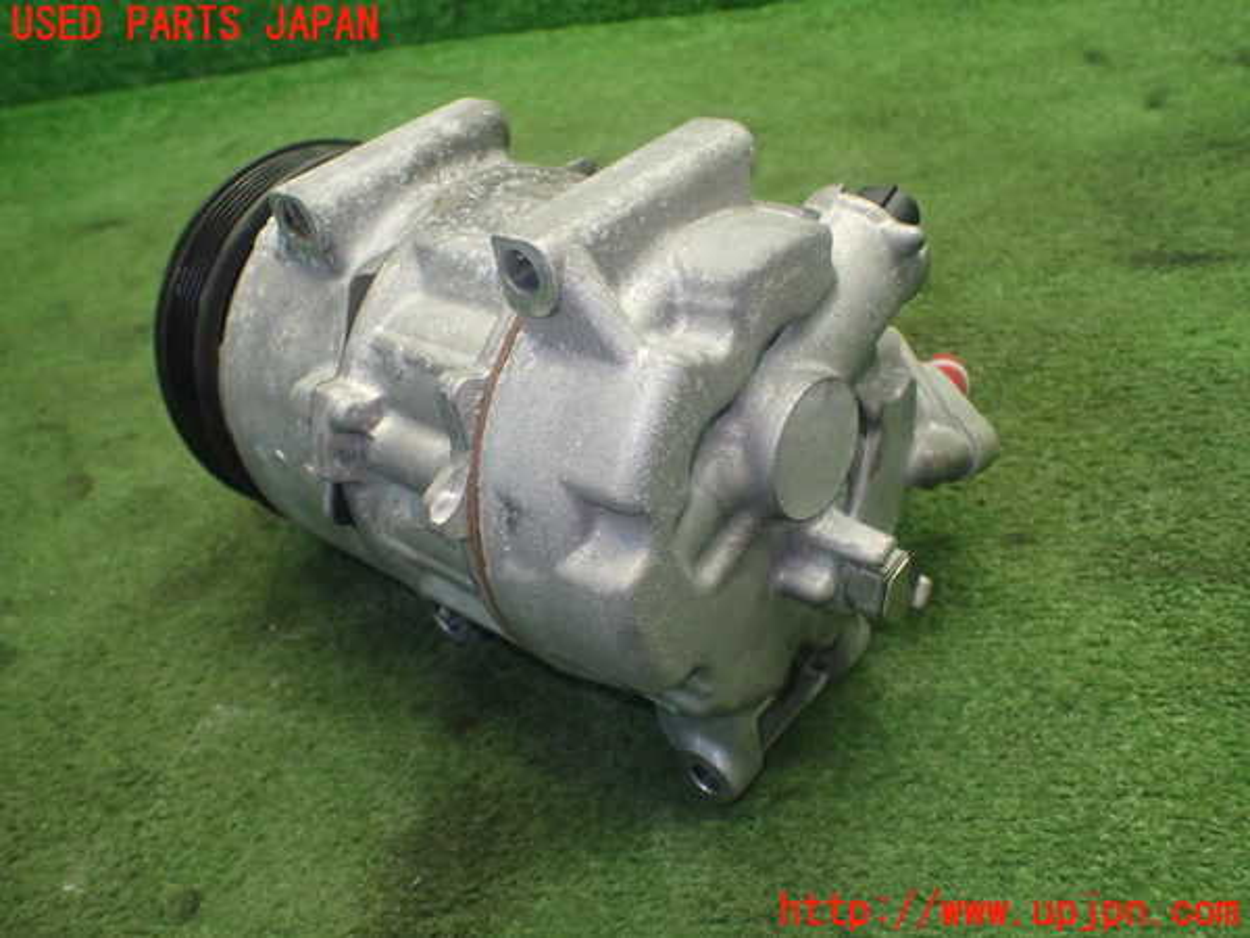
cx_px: 625
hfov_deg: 60.0
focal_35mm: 30
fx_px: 1083
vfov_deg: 46.8
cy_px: 469
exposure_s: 1/125
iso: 640
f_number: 2.3
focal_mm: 5.4
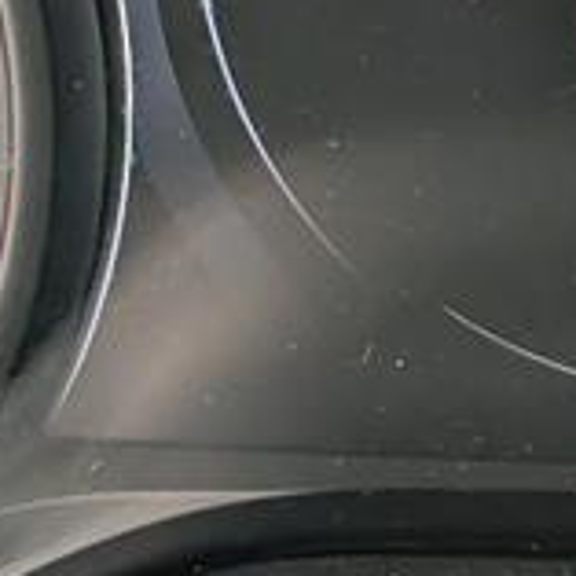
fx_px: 3313
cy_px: -268
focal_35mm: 176
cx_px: 561
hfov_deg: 9.9
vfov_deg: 9.7
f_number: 1.68
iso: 474
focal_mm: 6.9
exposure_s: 1/714
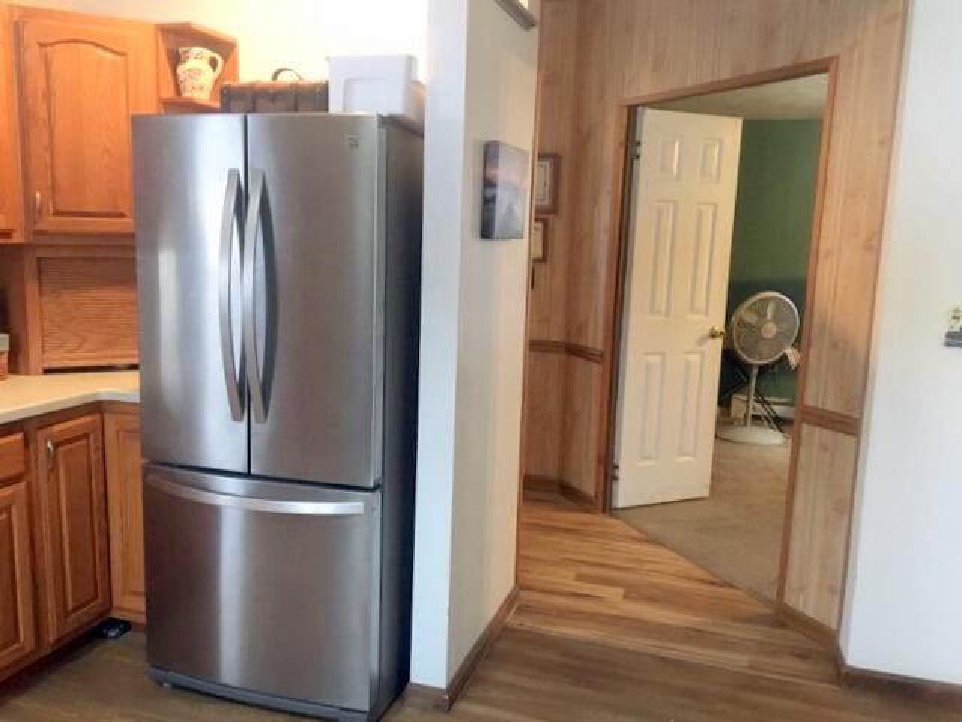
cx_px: 481
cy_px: 361
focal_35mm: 29
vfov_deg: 48.2
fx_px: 806
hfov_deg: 61.7
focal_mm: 4.15
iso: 200
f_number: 2.2
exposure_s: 1/30
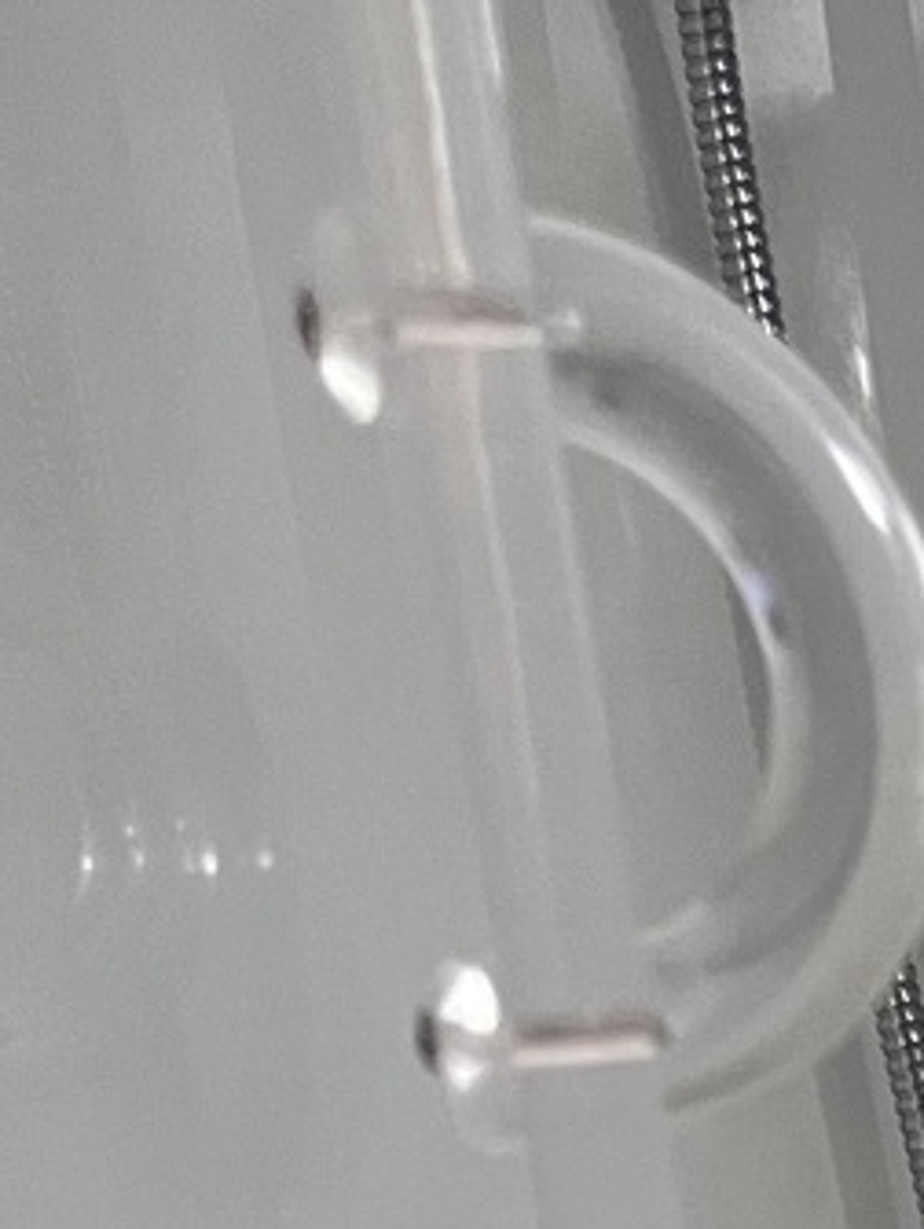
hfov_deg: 10.4
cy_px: 1860
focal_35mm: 124
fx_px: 4405
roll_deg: +4.1
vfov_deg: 14.7
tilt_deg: -12.4
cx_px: 2185
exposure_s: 1/60
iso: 160
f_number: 1.6
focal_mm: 5.1
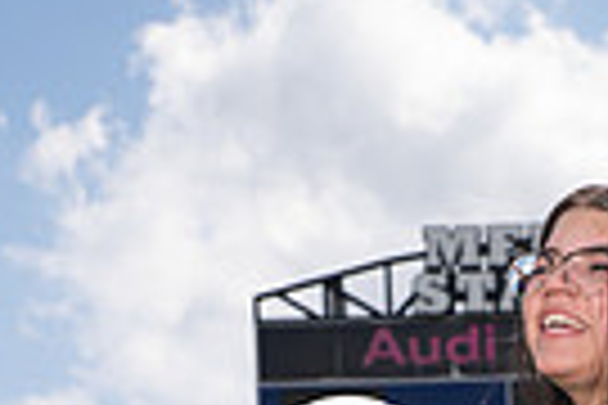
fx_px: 2702
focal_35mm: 160
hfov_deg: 12.6
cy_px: 950
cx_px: 644
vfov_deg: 8.0
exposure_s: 1/400
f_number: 7.1
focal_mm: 48
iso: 125
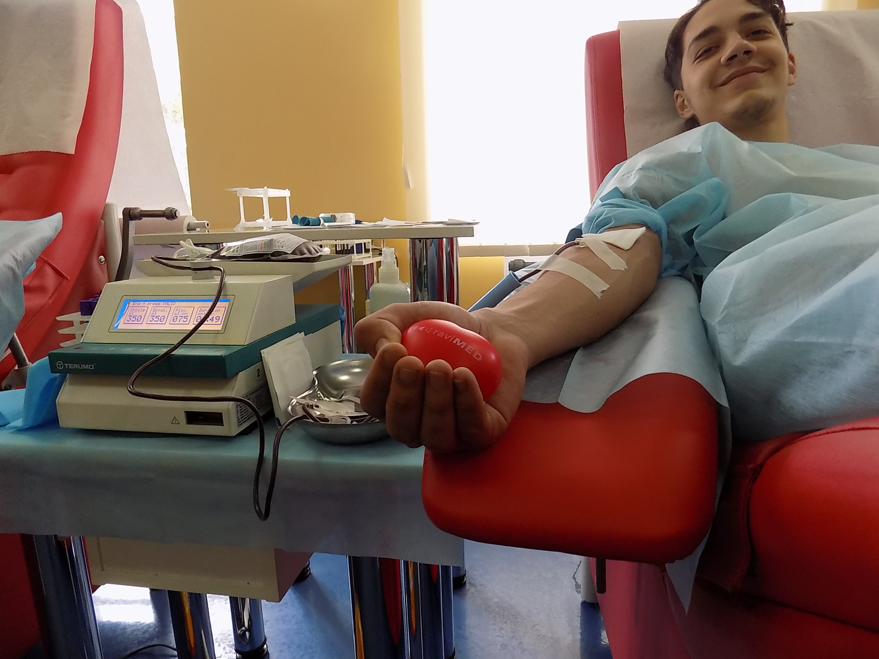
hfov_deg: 73.9
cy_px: 330
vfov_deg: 58.9
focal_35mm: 23
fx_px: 584
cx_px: 440
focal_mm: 4
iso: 180
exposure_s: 1/30
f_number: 3.1
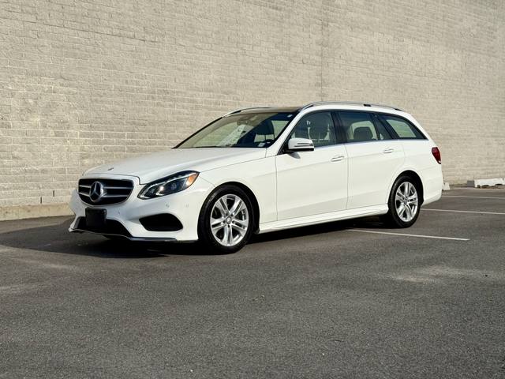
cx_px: 252
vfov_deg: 30.3
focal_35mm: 48
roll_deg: +0.2
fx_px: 700
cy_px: 190
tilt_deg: -2.3
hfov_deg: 39.7
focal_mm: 6.76
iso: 64
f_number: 1.78
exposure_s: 1/9901
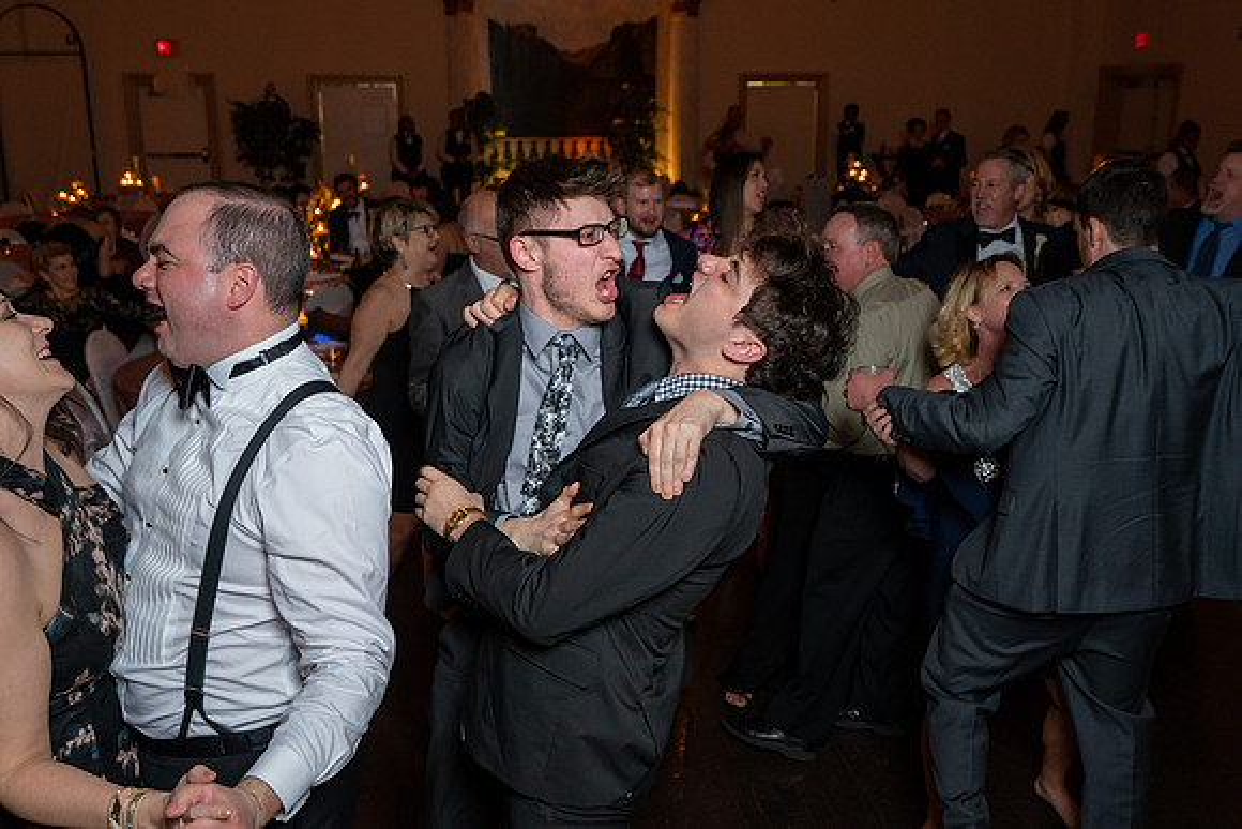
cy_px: 429
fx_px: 1275
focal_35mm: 37
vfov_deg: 36.0
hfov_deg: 51.9
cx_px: 605
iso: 2000
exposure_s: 1/200
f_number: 4
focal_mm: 35
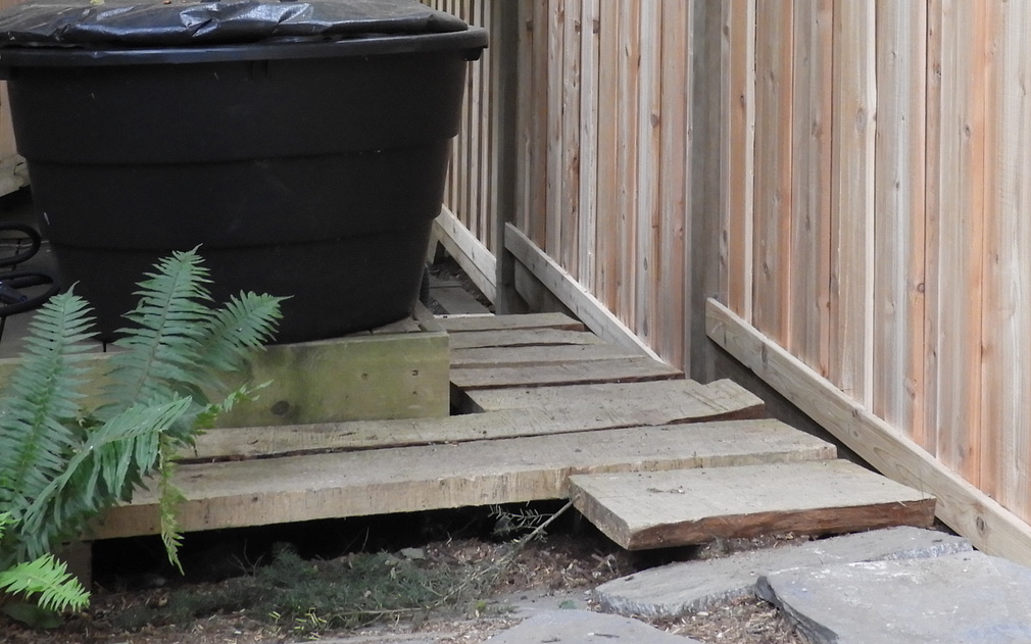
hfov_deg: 28.9
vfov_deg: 17.6
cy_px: -111
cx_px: 604
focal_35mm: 71
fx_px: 1995
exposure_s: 1/30
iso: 320
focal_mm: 5.9
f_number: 3.6
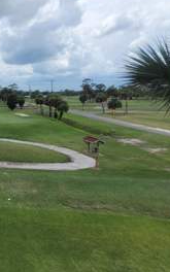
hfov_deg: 34.9
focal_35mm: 25
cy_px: 105
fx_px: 185
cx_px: -49
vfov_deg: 71.5
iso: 40
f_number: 2.2
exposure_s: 1/1737
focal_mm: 1.74
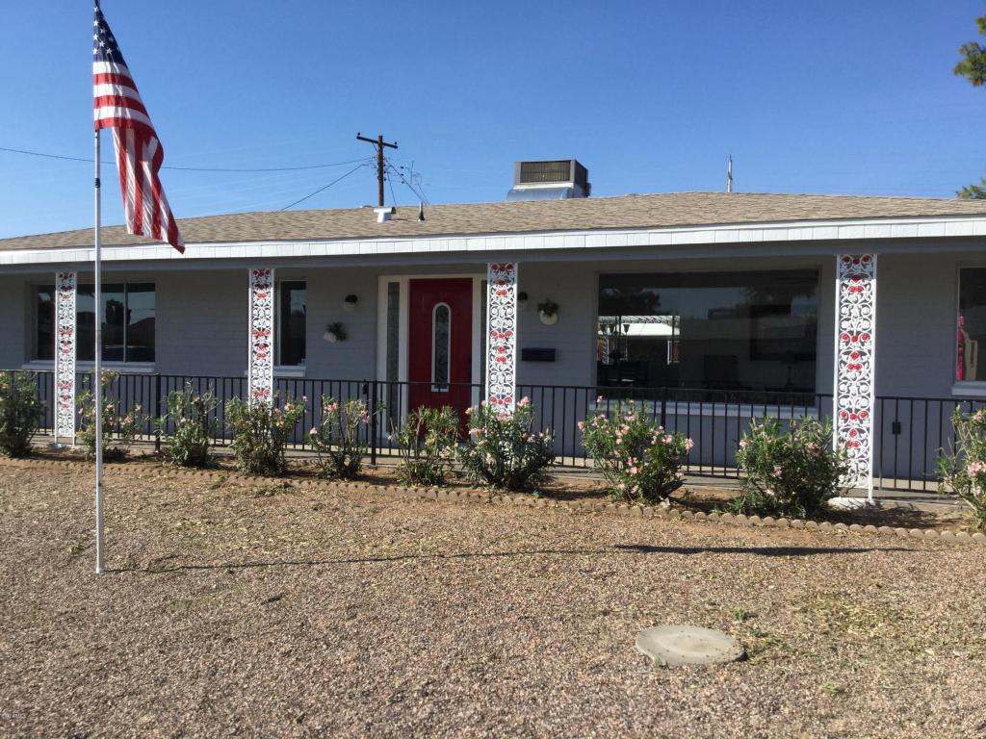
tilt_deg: -0.3
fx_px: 883
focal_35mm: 31
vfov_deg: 45.4
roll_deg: -2.5
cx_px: 493
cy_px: 370
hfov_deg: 58.4
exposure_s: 1/1199
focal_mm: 3.3
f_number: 2.4
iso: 25
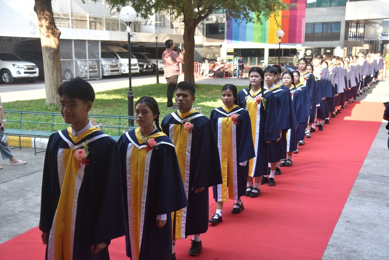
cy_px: 130
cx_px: 194
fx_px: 519
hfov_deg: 41.1
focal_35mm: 48
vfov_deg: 28.1
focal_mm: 48
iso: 500
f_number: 4
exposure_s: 1/200
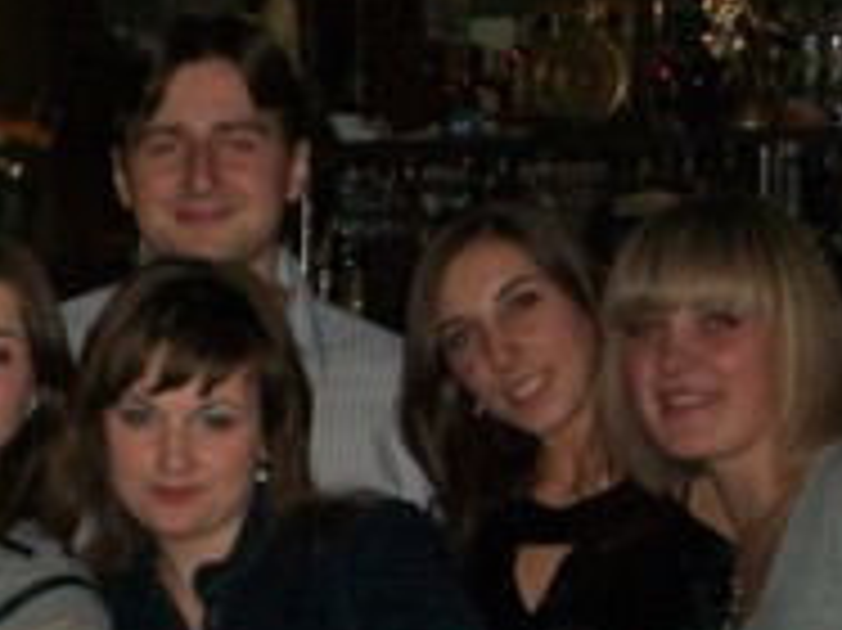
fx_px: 2844
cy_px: 567
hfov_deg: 16.3
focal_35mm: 117
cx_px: -131
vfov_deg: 12.6
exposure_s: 1/60
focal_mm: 7.1
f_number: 3.2
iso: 160
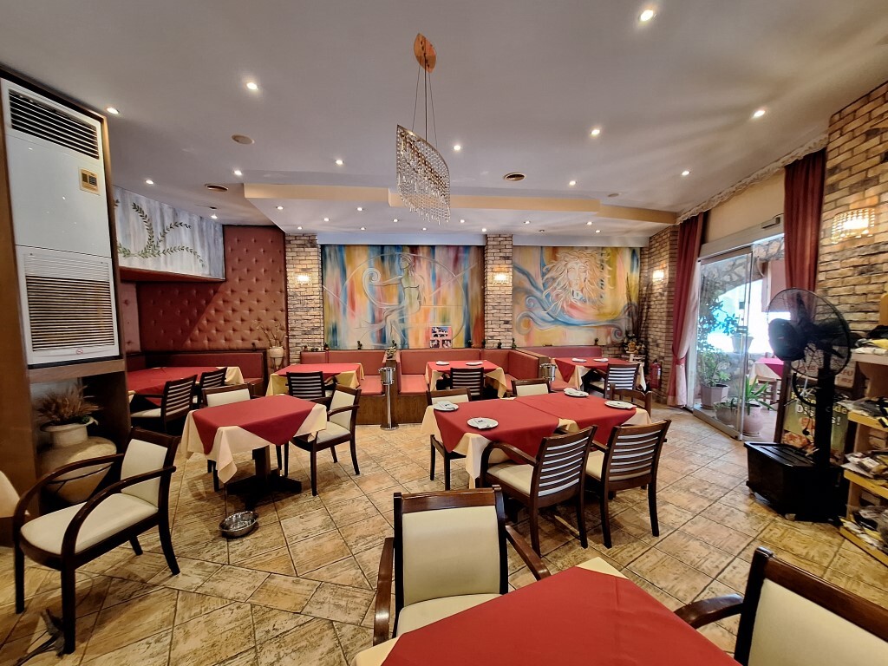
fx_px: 333
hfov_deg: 106.2
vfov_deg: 89.9
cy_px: 333
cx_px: 444
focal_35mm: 13
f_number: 2.2
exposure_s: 1/25
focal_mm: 1.74
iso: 160
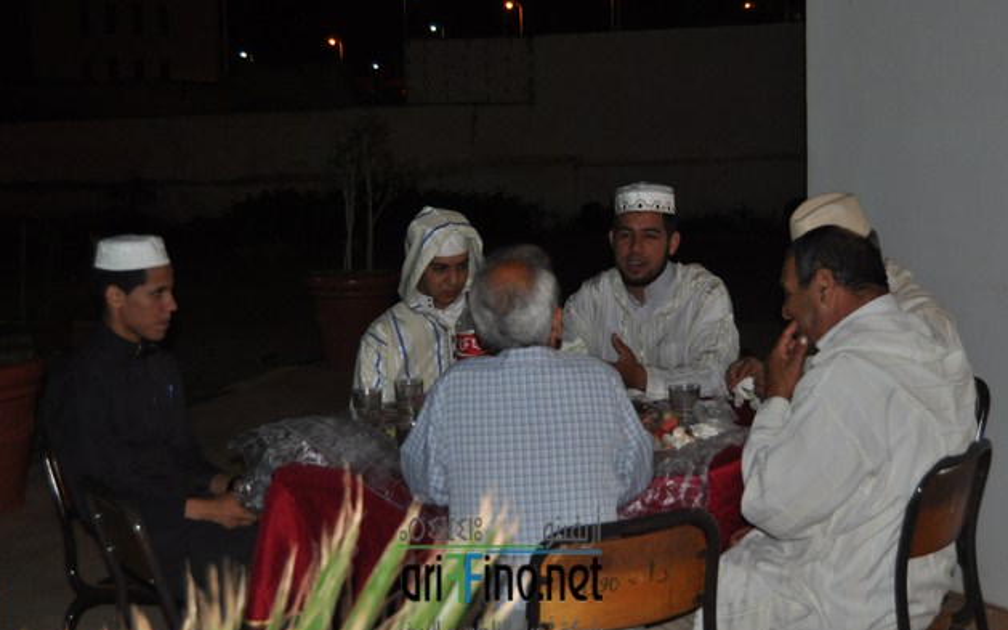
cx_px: 500
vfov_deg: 22.0
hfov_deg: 34.5
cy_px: 302
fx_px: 1621
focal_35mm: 59
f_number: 4.8
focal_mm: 38
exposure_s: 1/60
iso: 800
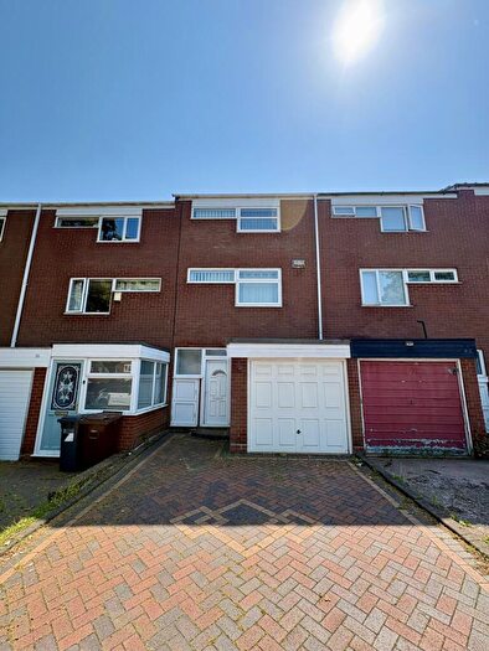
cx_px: 244
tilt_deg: +11.0
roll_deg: -0.2
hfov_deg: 85.7
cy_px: 326
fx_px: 264
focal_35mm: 14
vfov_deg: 102.1
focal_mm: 2.22
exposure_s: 1/849
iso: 64
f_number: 2.2
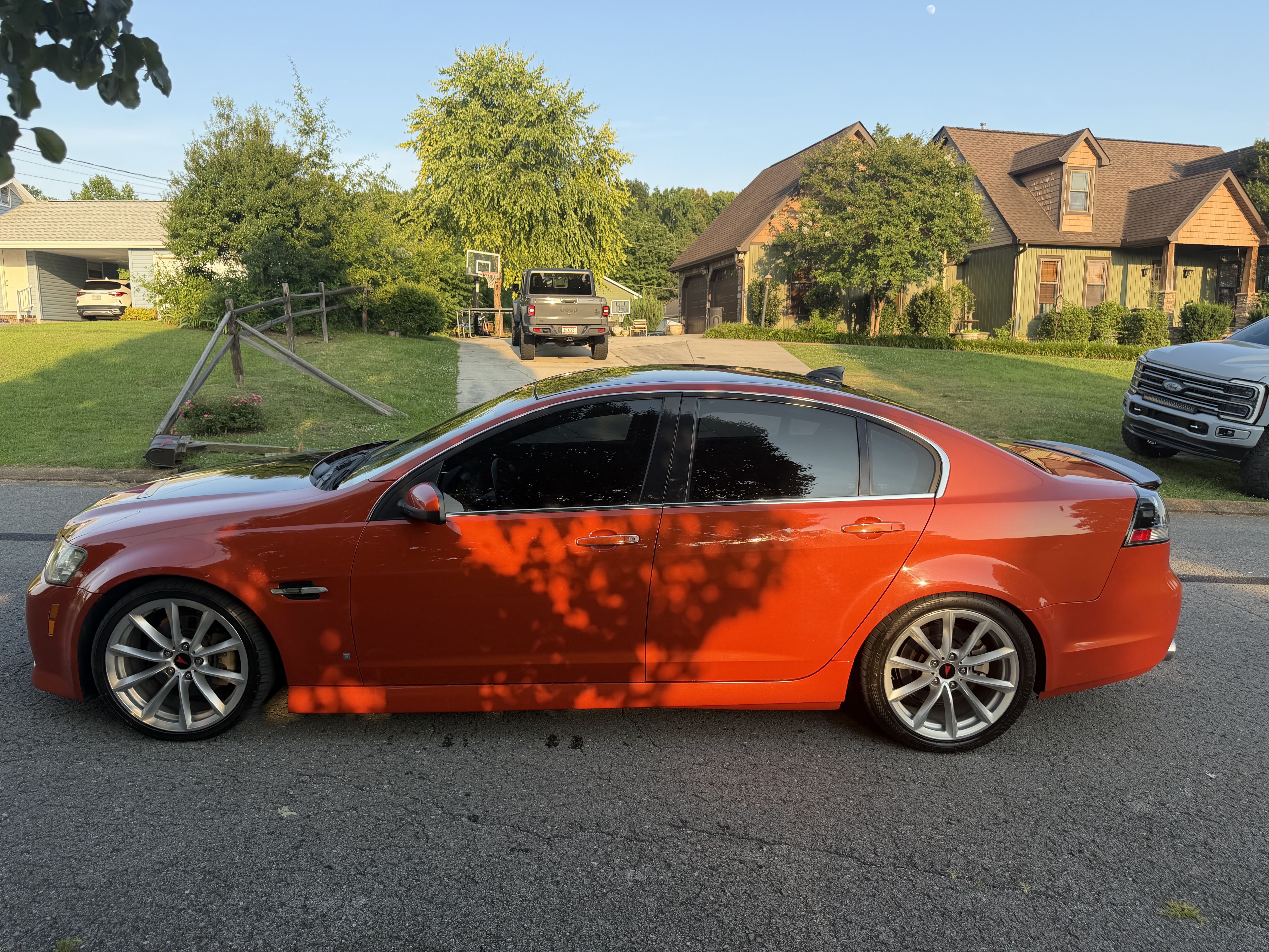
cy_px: 476
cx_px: 634
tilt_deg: -7.7
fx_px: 880
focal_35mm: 24
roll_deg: +0.6
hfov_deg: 71.6
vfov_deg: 56.8
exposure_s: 1/979
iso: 100
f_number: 1.78
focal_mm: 6.76
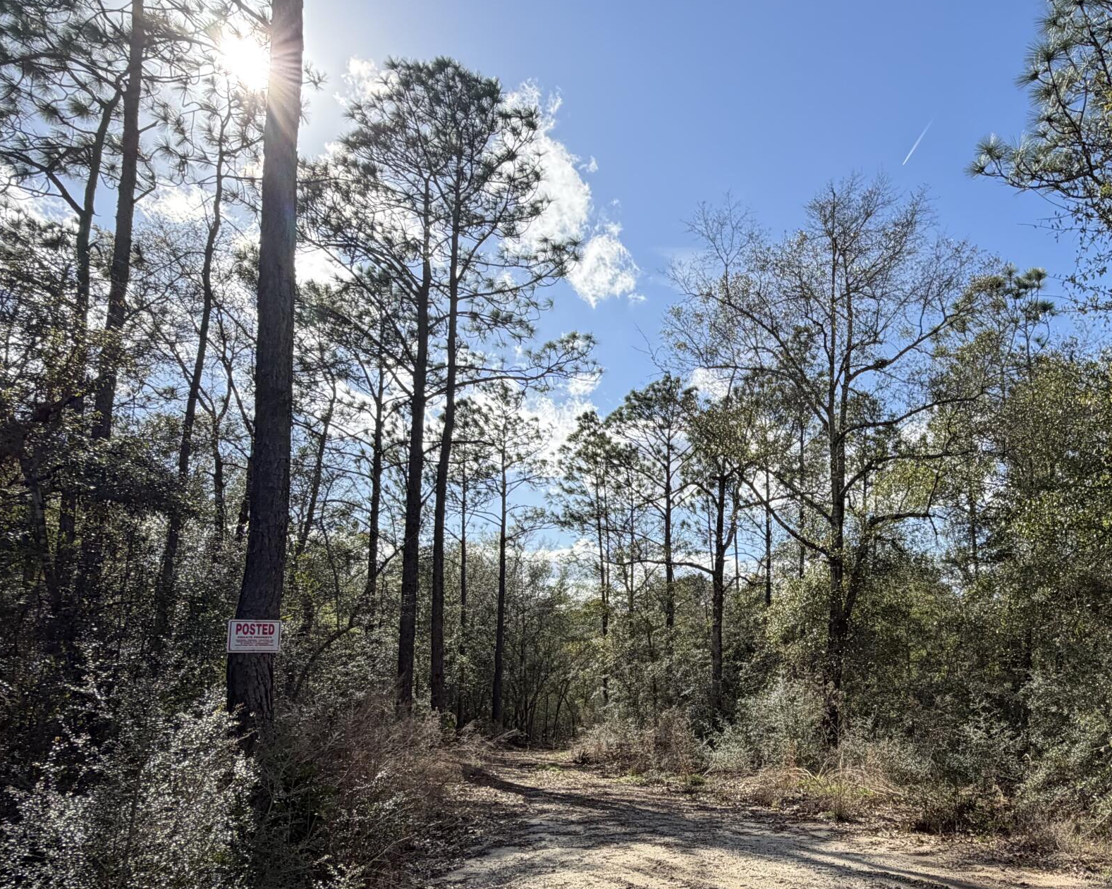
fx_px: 856
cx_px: 760
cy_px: 552
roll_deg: +0.6
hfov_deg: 64.0
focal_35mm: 26
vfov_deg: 54.3
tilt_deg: +6.5
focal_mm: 2.22
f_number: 2.2
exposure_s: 1/770
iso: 32
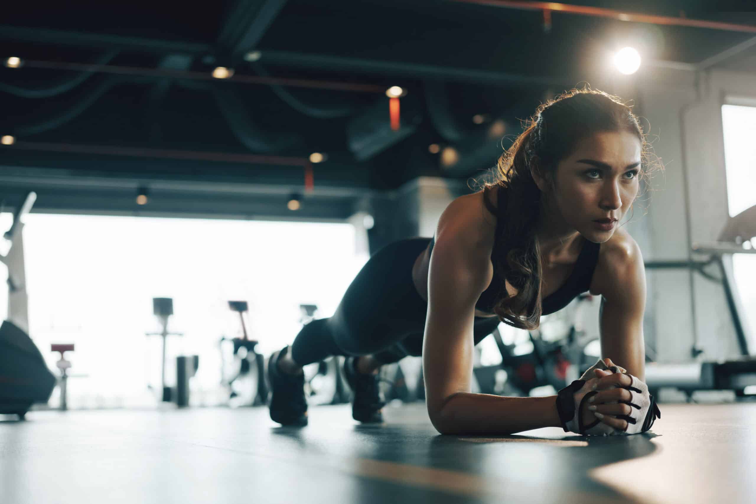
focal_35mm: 50
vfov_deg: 27.0
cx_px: 378
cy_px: 252
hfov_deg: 39.6
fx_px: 1050
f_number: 2.5
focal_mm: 50
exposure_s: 1/200
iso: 640
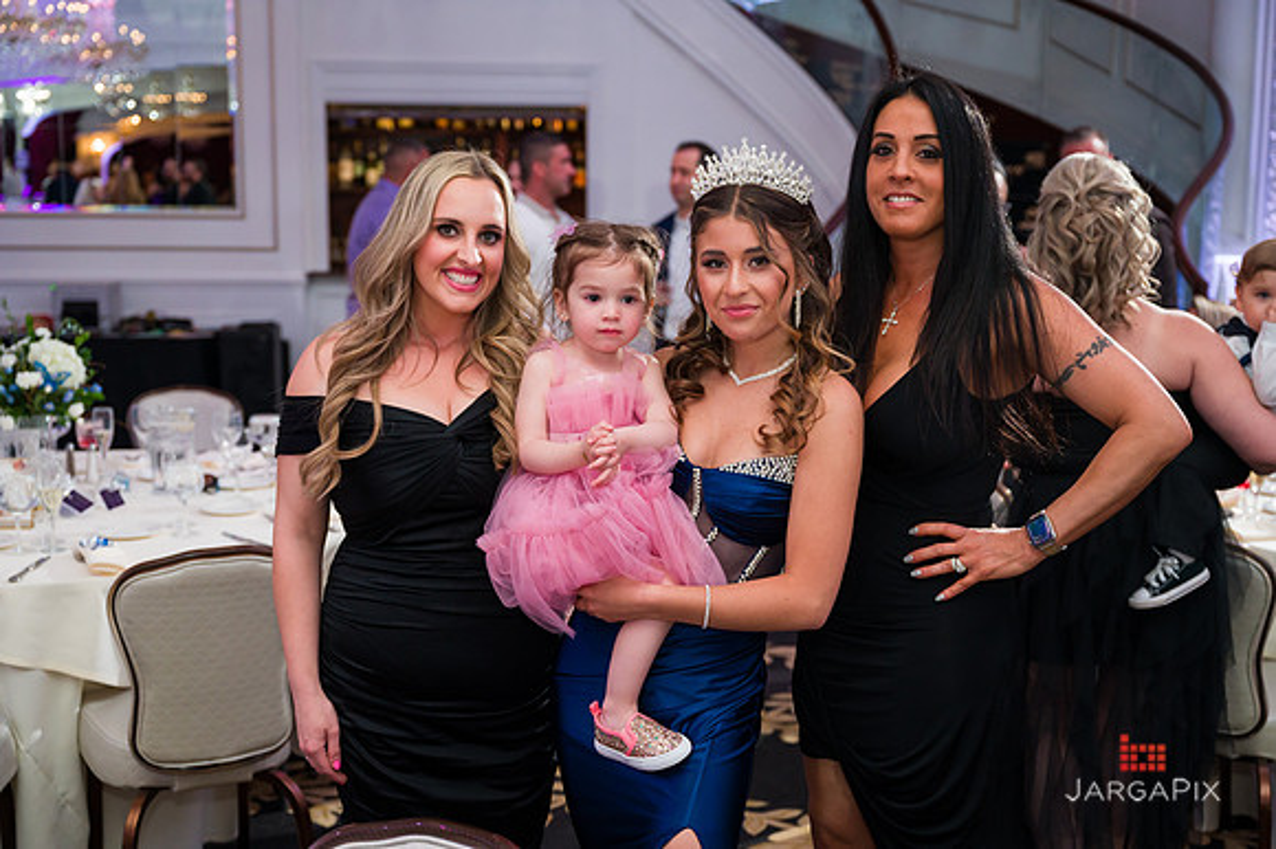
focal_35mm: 46
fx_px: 1615
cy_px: 424
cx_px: 638
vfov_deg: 29.5
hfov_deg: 43.1
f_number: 3.2
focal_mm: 45
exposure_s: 1/200
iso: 1600
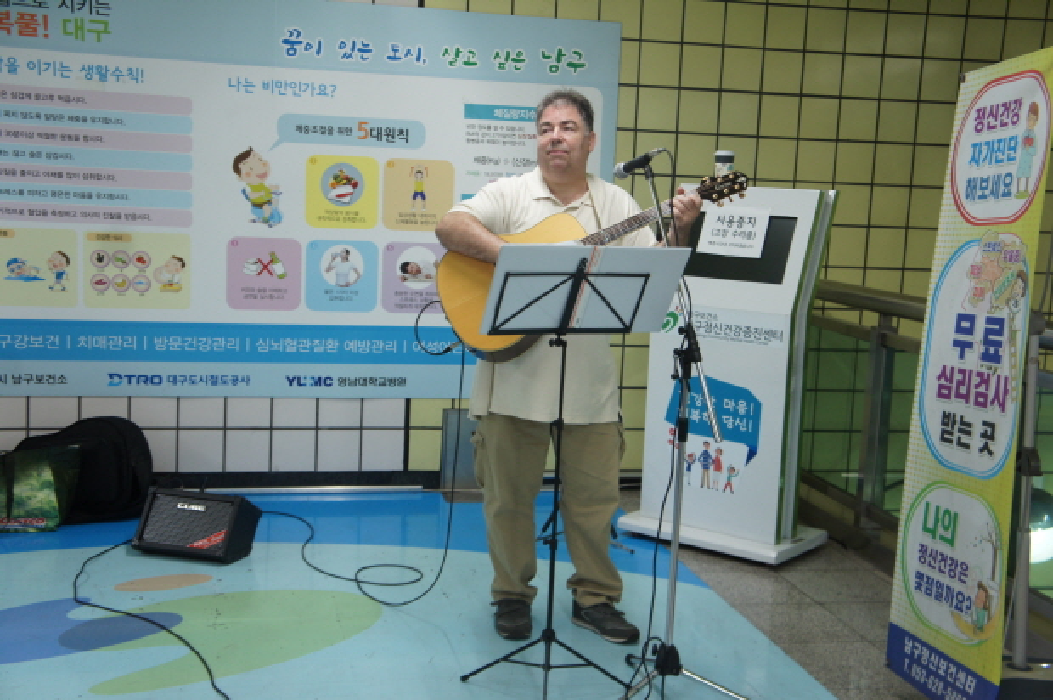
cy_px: 350
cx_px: 526
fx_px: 1271
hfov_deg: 45.0
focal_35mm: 44
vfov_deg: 30.8
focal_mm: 29
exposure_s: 1/25
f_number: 4
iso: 400
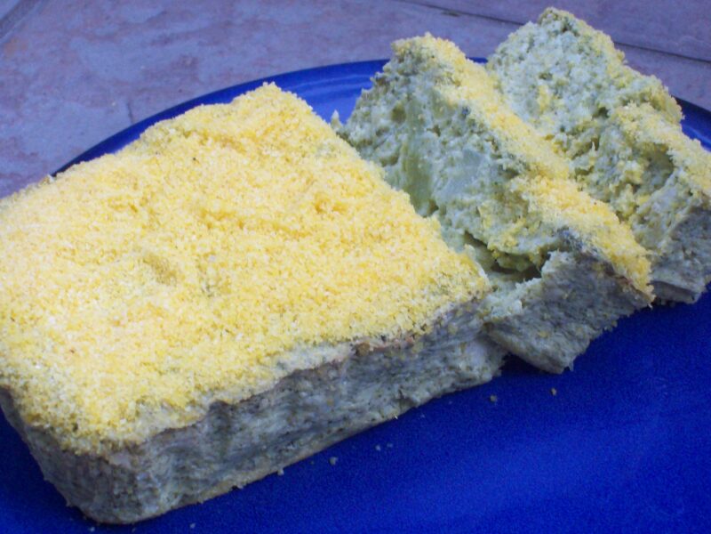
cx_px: 356
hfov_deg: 18.2
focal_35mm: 108
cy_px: 267
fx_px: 2218
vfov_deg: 13.7
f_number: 4.8
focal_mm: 18
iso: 160
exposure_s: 1/70
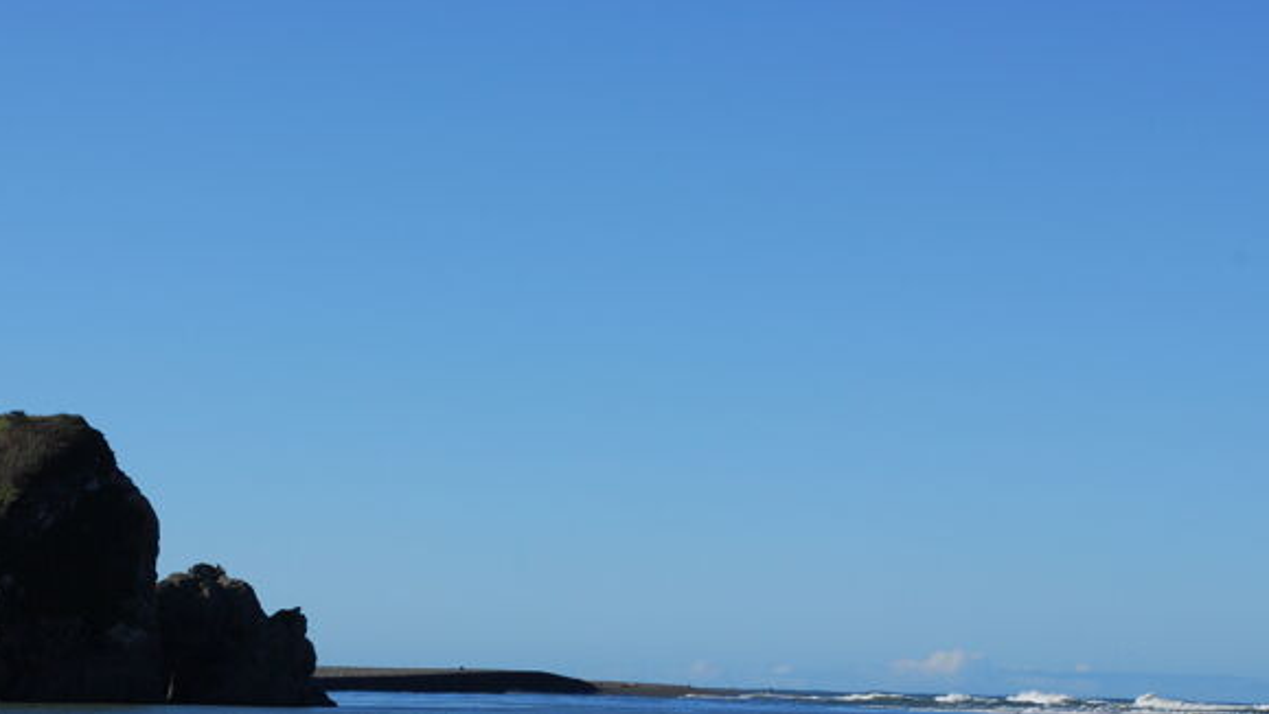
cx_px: 515
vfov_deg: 9.6
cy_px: 457
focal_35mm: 126
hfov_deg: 17.0
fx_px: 4241
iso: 160
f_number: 10
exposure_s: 1/320
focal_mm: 58
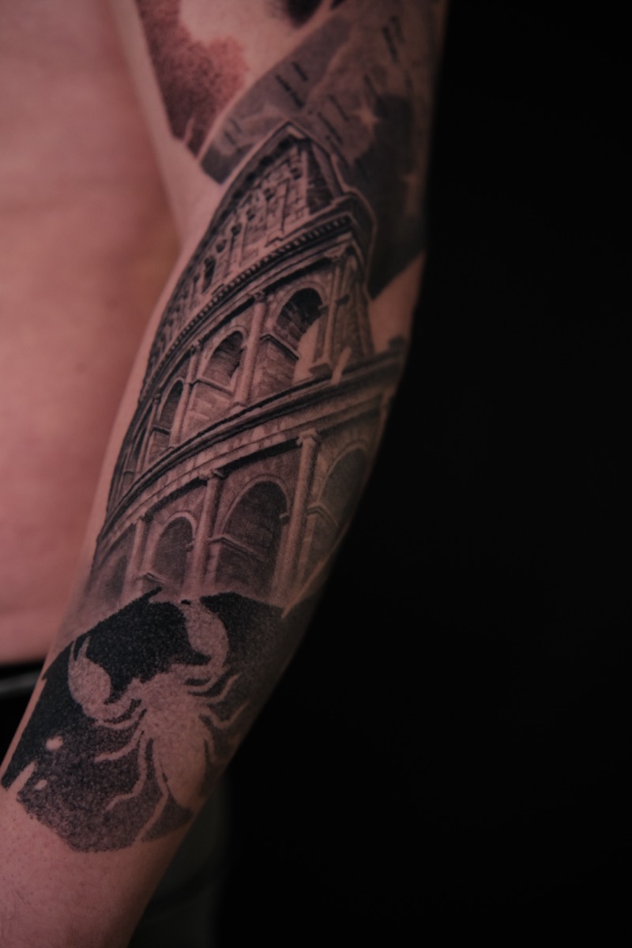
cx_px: 316
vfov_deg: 39.6
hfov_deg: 27.0
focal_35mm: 50
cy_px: 474
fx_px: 1317
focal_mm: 33
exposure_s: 1/100
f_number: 1.8
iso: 640
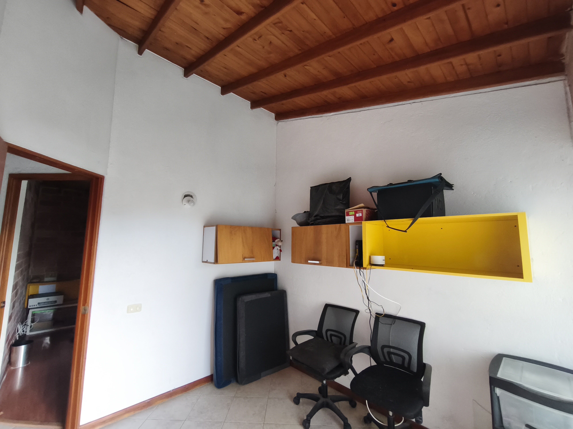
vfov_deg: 81.7
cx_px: 286
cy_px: 214
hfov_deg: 98.2
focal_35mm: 15
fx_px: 248
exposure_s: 1/30
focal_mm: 1.91
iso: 320
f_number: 2.2
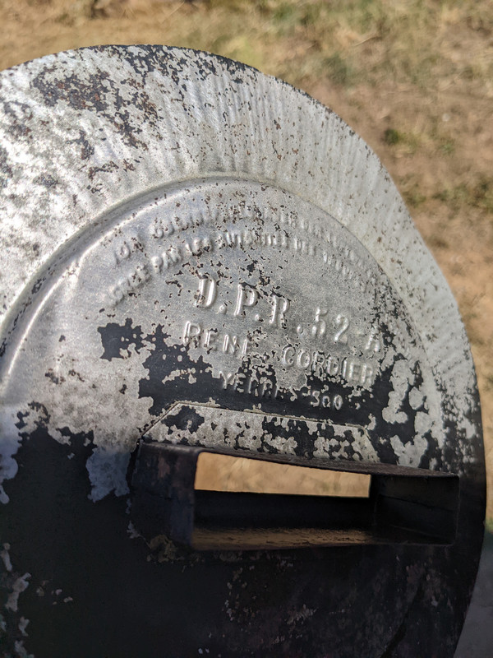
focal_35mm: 27
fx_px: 513
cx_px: 246
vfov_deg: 65.3
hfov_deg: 51.4
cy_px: 329
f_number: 1.73
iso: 59
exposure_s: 1/7812
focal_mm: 4.38
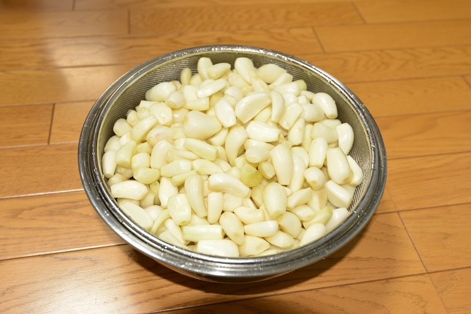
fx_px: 419
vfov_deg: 41.1
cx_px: 236
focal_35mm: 32
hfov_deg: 58.7
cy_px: 157
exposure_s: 1/60
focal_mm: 32
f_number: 5
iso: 1400
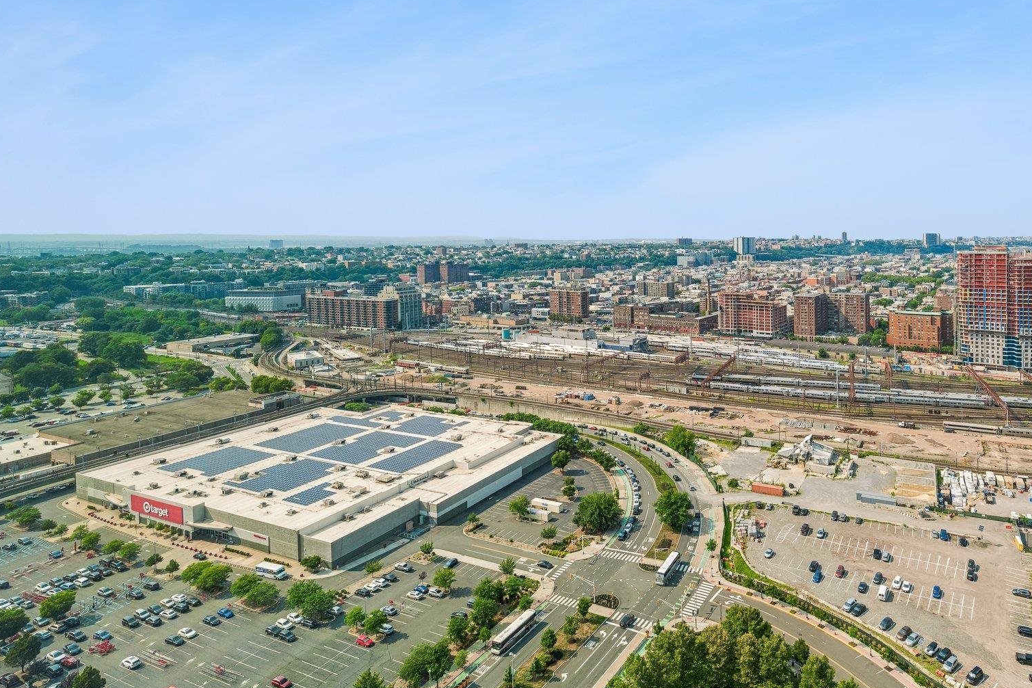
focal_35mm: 19
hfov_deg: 83.8
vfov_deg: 64.4
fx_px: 545
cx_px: 692
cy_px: 314
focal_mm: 14
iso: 500
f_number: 7.1
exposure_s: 1/500
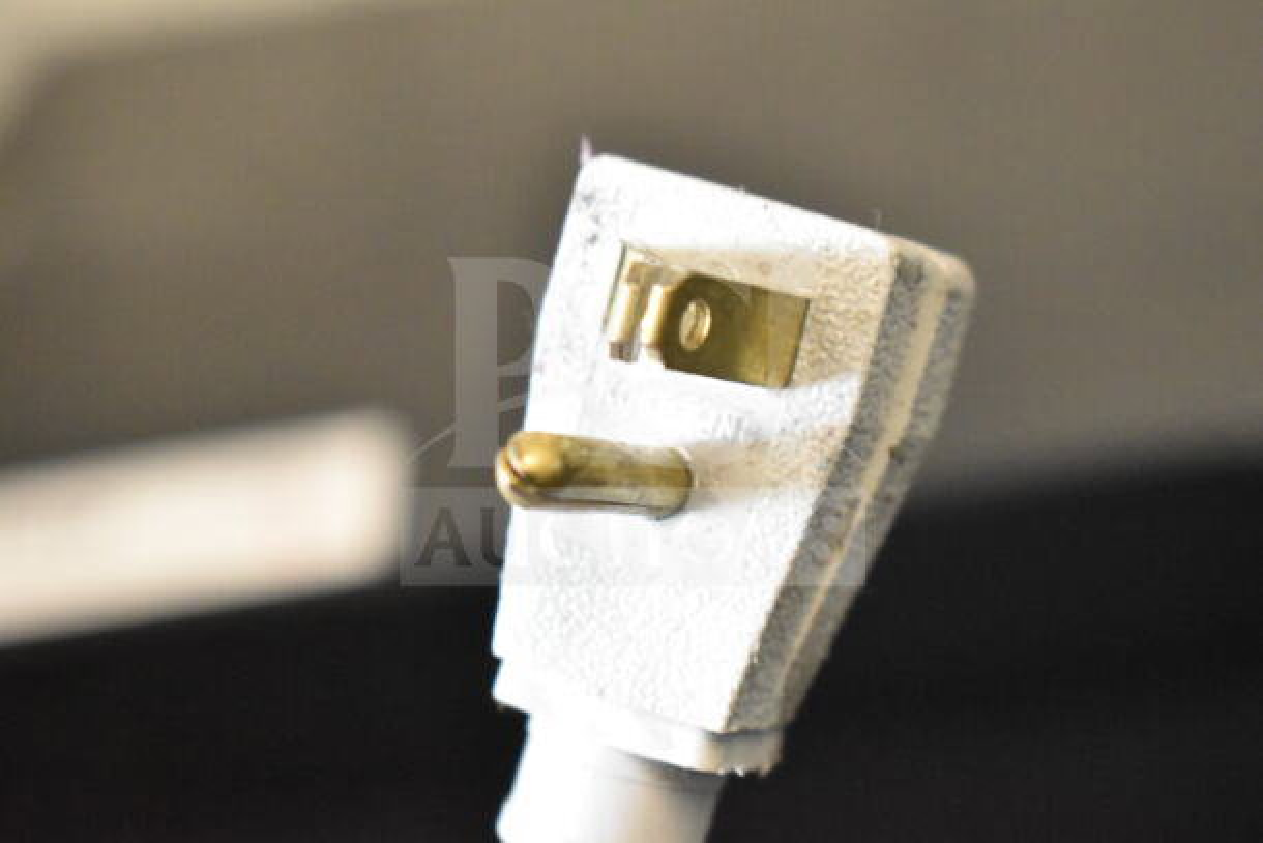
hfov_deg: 24.6
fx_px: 2895
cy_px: 422
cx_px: 632
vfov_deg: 16.6
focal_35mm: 82
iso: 9000
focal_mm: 55
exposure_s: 1/100
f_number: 5.6
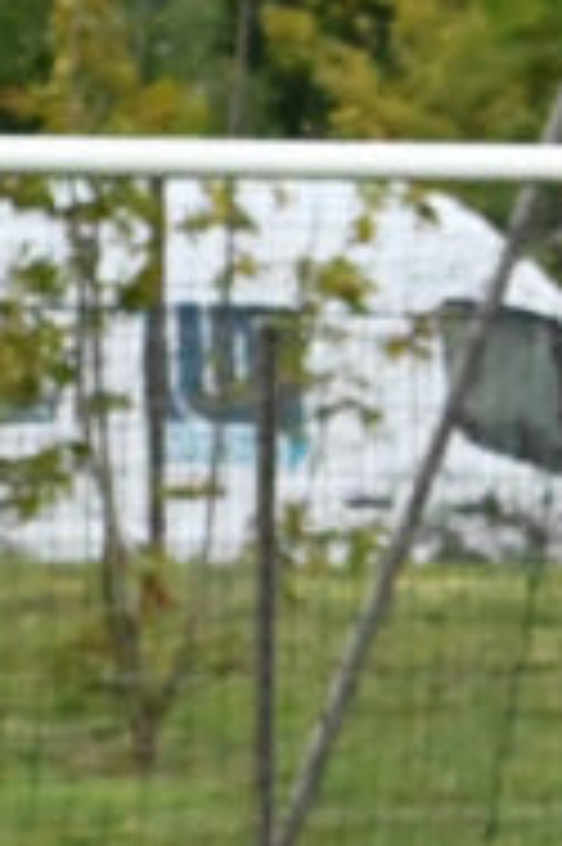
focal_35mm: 588
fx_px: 13793
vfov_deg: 3.5
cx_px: -892
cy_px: 1642
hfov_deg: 2.3
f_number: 11
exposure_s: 1/2000
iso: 4000
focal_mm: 72
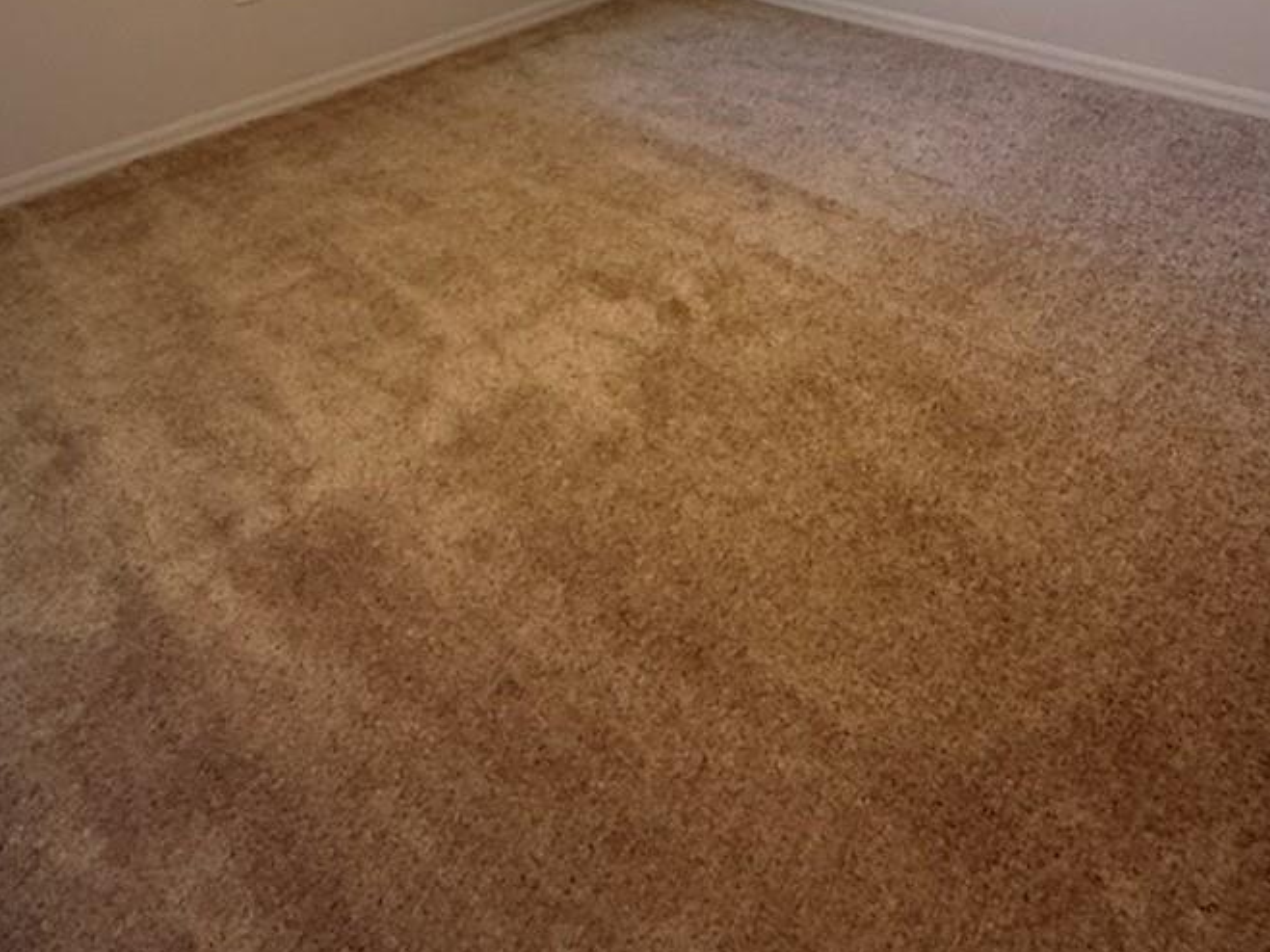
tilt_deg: -11.4
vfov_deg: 35.0
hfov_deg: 54.0
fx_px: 1247
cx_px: 611
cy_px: -131
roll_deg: +3.3
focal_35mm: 34
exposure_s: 1/60
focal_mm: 2.22
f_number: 2.2
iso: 250
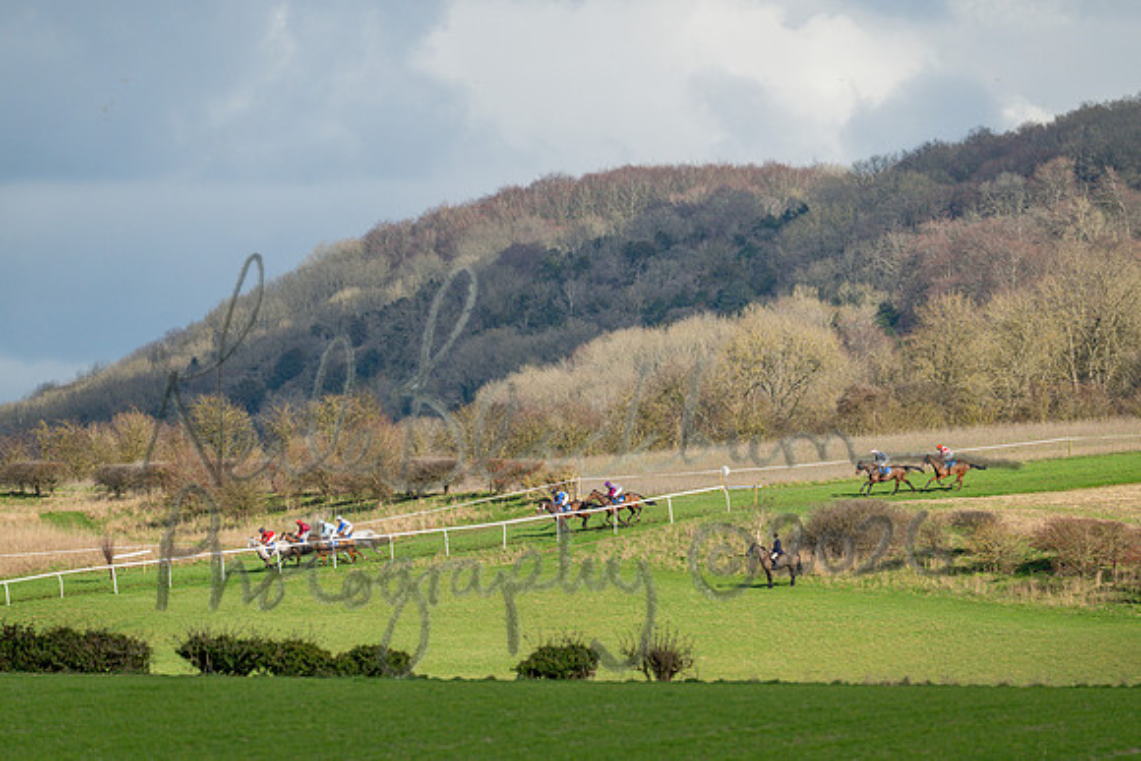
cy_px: 365
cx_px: 590
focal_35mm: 446
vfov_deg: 3.1
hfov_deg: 4.6
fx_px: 14149
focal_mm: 400
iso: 320
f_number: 5.6
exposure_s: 1/2500
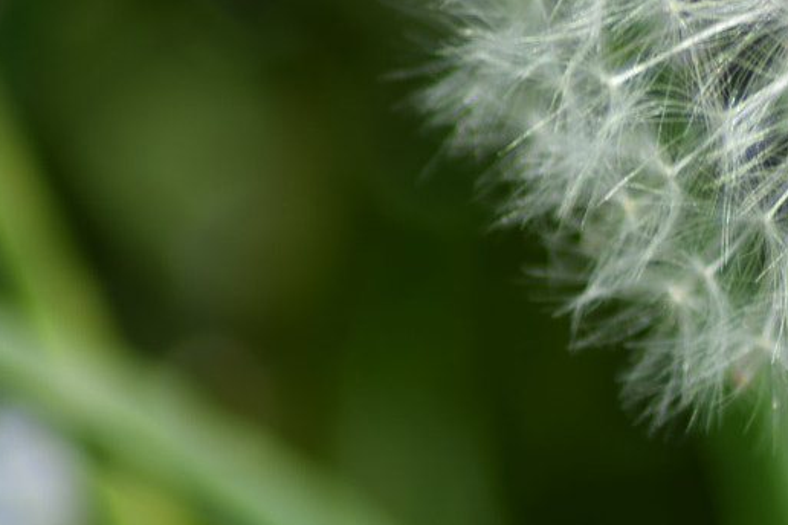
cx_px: 967
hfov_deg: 1.5
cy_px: 104
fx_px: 30533
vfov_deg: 1.0
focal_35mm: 1395
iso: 100
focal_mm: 300
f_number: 5.6
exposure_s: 1/400
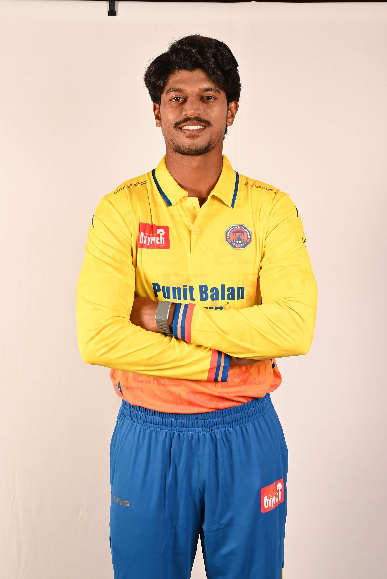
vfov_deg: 39.6
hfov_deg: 27.0
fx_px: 805
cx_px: 194
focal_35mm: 50
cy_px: 290
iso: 400
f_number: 8
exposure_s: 1/200
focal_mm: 50
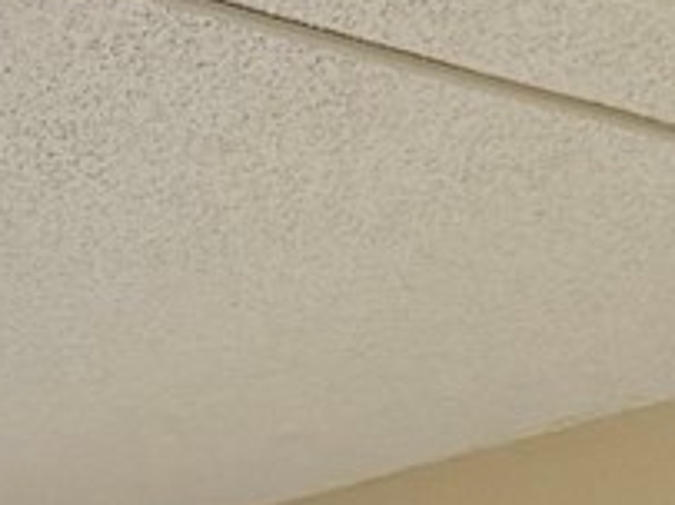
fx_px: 3683
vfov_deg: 6.5
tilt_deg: -8.4
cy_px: 1950
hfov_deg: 9.4
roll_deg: +0.3
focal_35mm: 189
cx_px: -921
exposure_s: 1/120
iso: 160
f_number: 1.78
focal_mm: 6.76
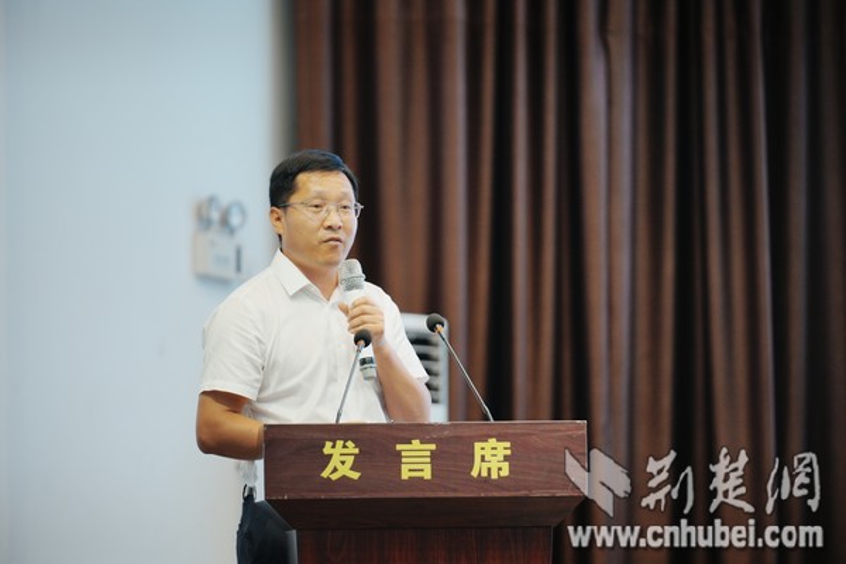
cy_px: 282
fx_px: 4230
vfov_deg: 7.6
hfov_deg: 11.4
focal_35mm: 180
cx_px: 423
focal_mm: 180
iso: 500
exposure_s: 1/400
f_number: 2.8
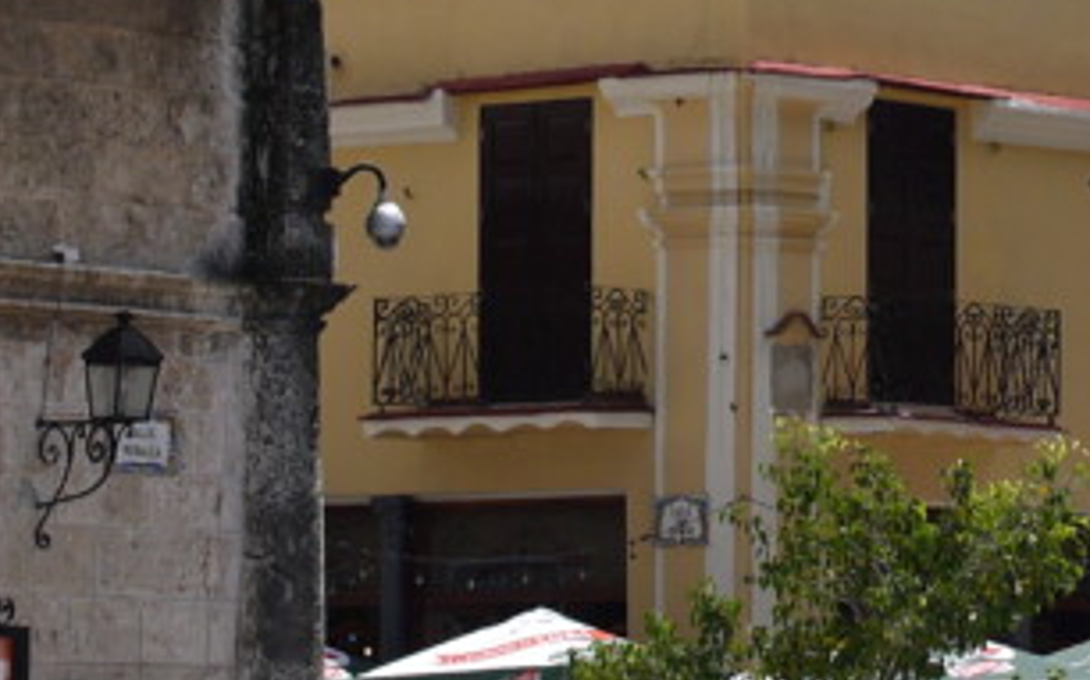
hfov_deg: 9.4
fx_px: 6592
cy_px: 32
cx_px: 926
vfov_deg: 5.9
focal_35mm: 222
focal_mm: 25
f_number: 3.5
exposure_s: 1/3200
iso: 160
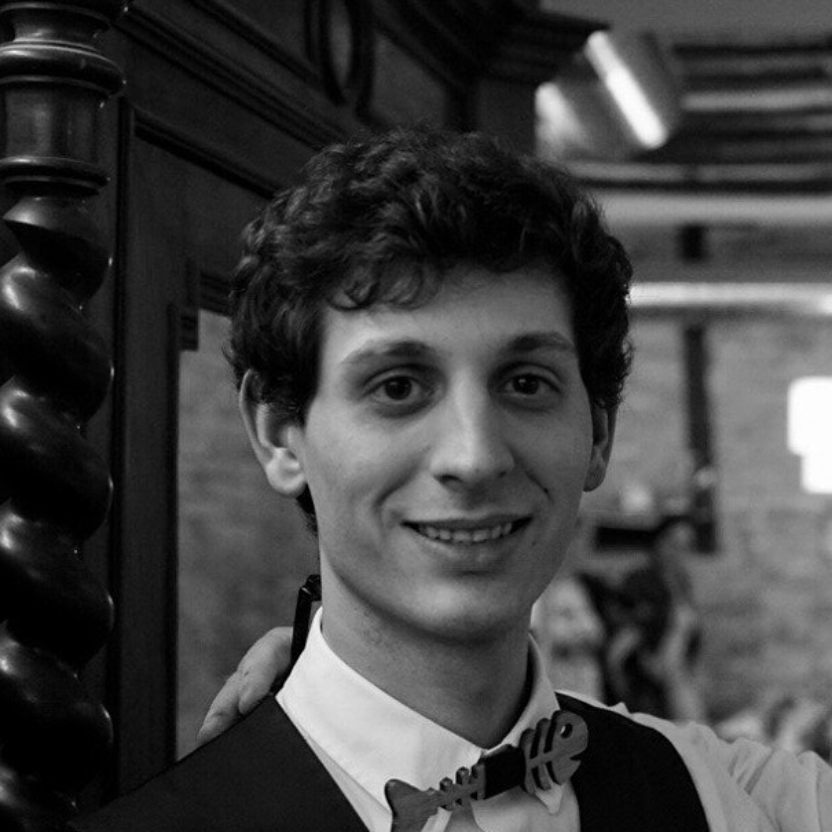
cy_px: 471
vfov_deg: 24.0
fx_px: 1958
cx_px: 879
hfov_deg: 22.8
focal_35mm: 72
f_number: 2.8
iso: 2000
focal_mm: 32
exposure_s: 1/160
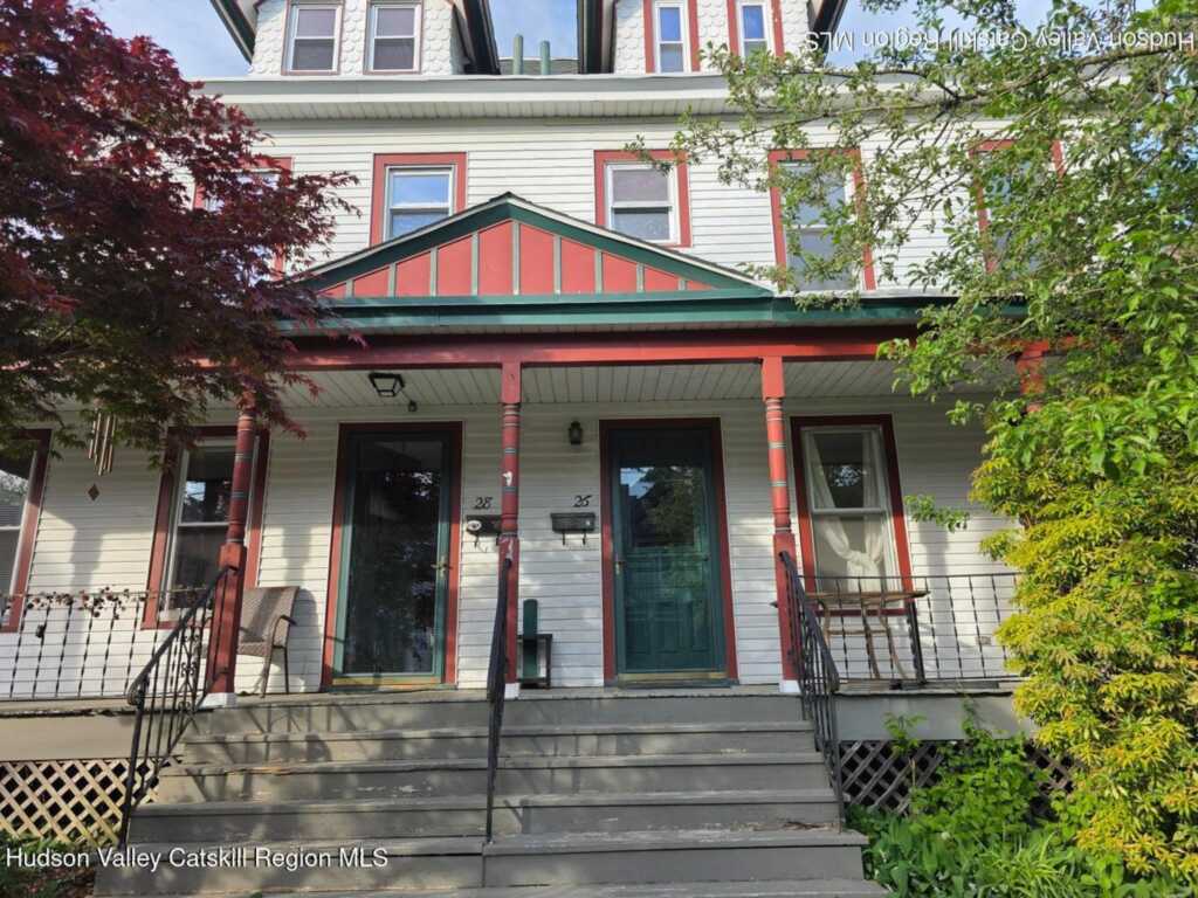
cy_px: 449
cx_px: 599
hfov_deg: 73.9
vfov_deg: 58.9
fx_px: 796
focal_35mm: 23
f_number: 1.7
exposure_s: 1/1402
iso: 80
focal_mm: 6.3
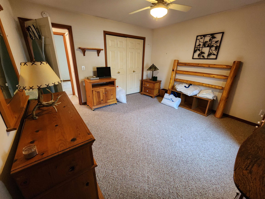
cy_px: 100
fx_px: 100
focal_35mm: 13
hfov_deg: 106.2
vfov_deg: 89.9
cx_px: 132
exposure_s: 1/30
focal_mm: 2.2
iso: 640
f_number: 2.2
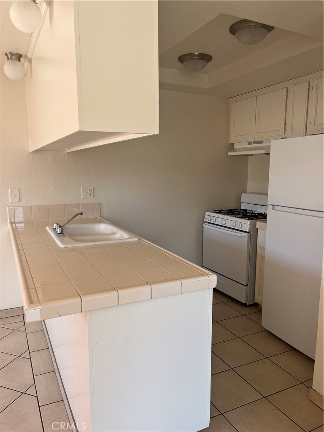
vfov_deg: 67.3
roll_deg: -0.5
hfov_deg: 53.1
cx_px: 162
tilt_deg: -5.8
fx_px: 324
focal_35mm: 26
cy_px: 216
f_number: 1.6
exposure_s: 1/121
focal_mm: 5.1
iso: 40
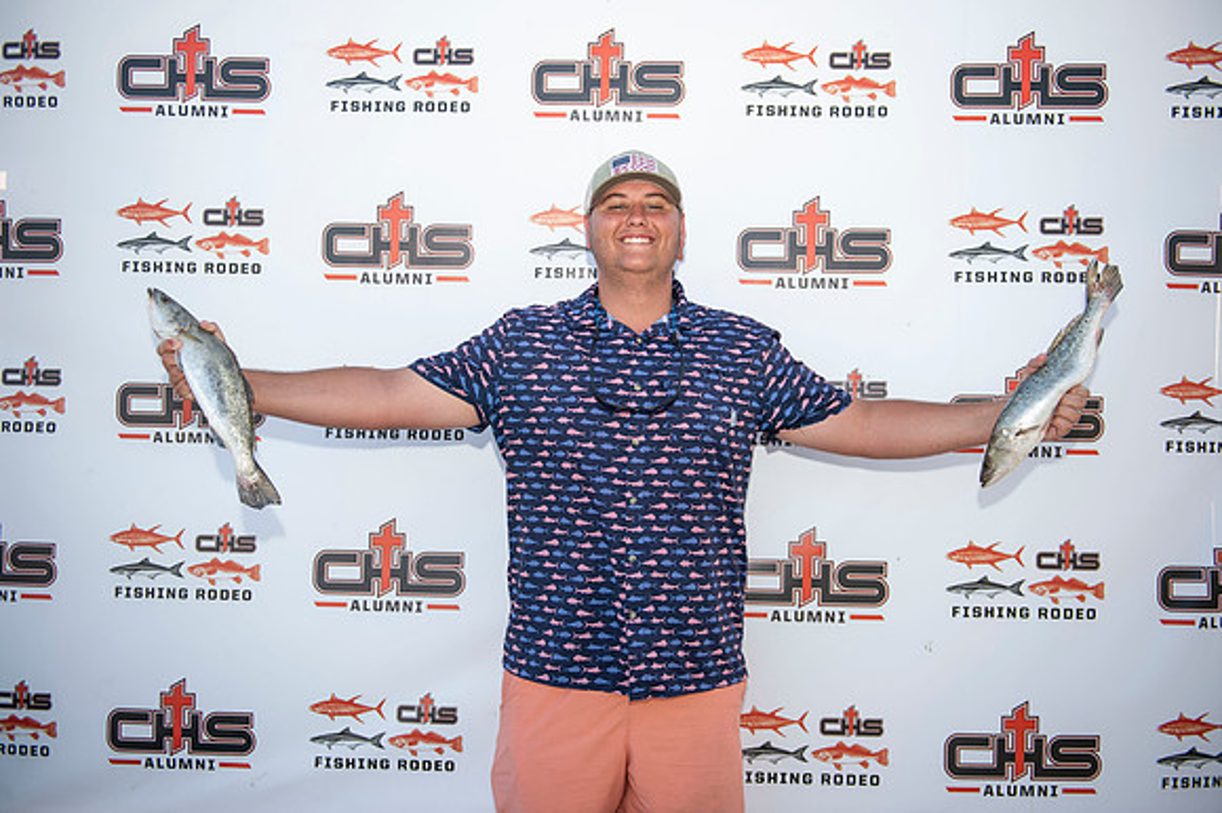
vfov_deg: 37.8
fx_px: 1187
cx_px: 611
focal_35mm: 35
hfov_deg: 54.5
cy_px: 406
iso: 50
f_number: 3.2
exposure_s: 1/250
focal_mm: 35
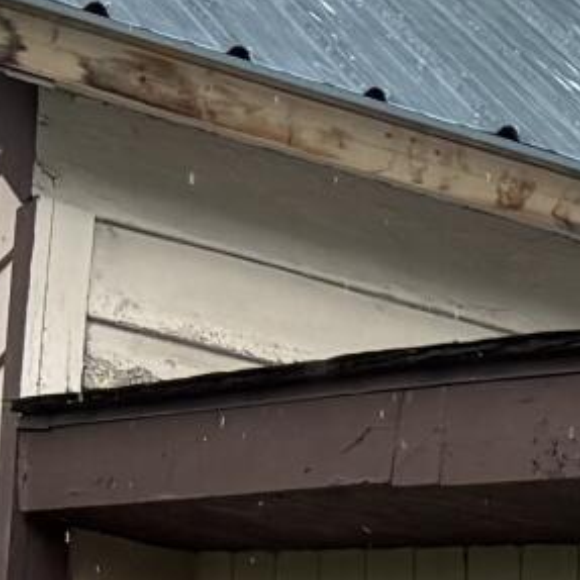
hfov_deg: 7.1
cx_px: 1673
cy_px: 1679
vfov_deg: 7.1
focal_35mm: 222
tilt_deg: +5.3
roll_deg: -2.0
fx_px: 4208
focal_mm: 6.76
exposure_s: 1/1122
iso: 80
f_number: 1.78
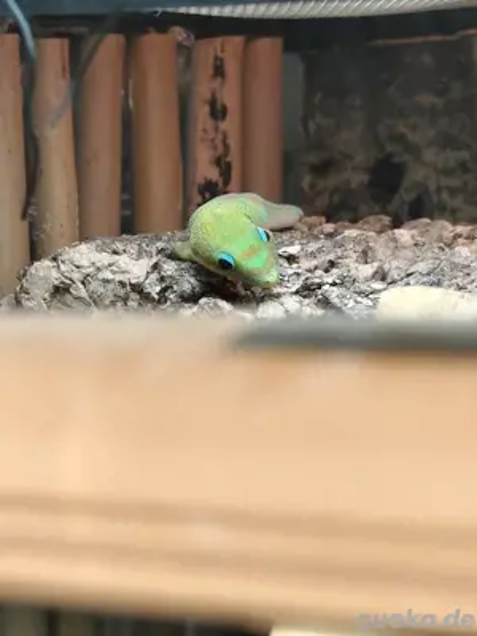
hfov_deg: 11.1
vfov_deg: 14.7
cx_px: 238
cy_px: 318
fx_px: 2462
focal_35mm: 134
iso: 125
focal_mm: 6.19
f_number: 1.65
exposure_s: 1/100
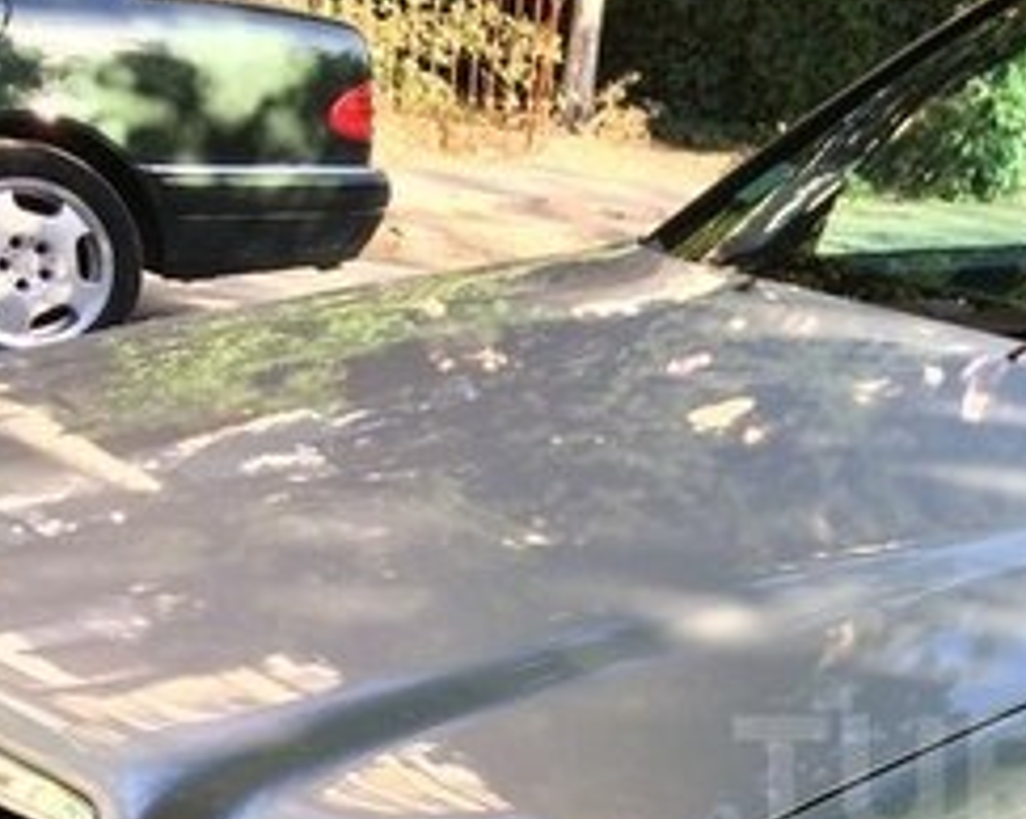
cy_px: 779
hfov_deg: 23.1
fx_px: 2336
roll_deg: -7.0
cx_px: 1165
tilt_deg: -16.6
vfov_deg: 19.4
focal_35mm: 77
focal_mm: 4.15
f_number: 2.2
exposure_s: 1/152
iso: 32
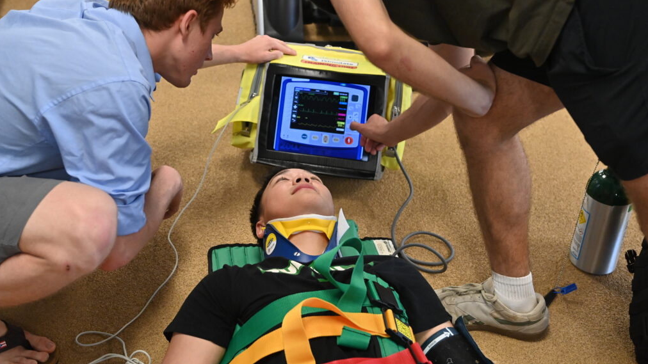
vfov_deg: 22.6
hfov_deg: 39.2
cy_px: 146
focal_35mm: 53
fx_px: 911
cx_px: 322
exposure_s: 1/200
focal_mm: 50
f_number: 4
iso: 5000
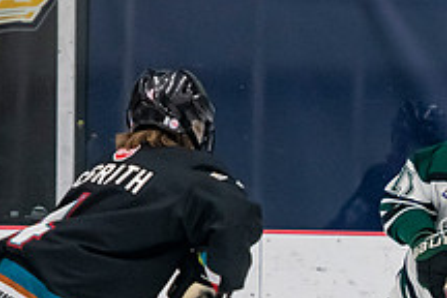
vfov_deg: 2.0
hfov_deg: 3.0
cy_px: 363
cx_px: 569
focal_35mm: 687
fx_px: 8530
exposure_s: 1/640
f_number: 3.2
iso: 2000
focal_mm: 170
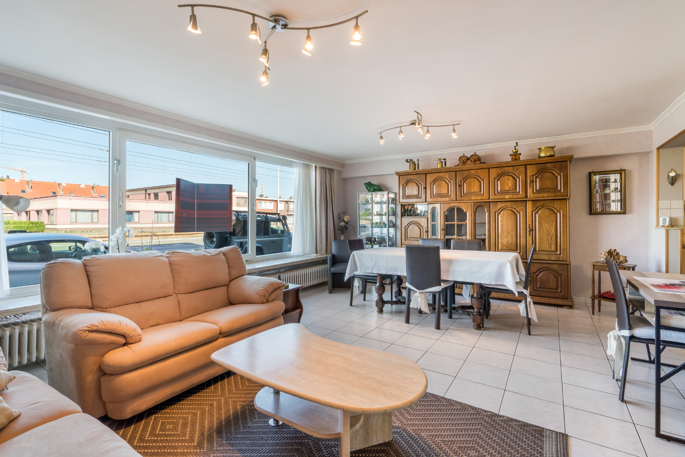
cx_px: 342
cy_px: 228
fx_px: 305
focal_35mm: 16
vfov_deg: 73.8
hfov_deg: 96.7
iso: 100
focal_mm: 16
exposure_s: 1/10
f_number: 11
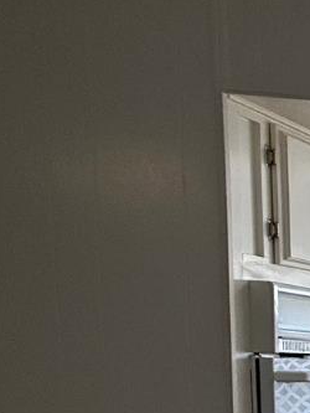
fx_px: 752
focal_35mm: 63
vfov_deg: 28.4
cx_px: 915
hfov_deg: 11.8
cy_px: 435
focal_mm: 2.22
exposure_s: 1/214
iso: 64
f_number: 2.2
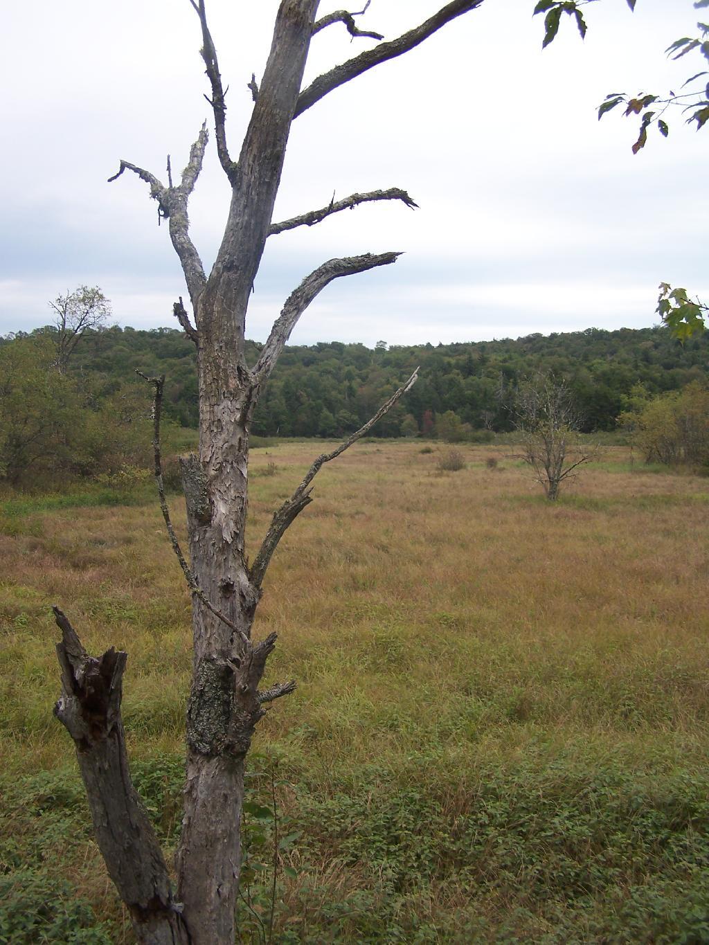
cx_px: 354
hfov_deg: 37.7
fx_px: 1038
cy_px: 472
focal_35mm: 38
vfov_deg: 49.0
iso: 80
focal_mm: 6.3
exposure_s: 1/500
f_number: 2.8
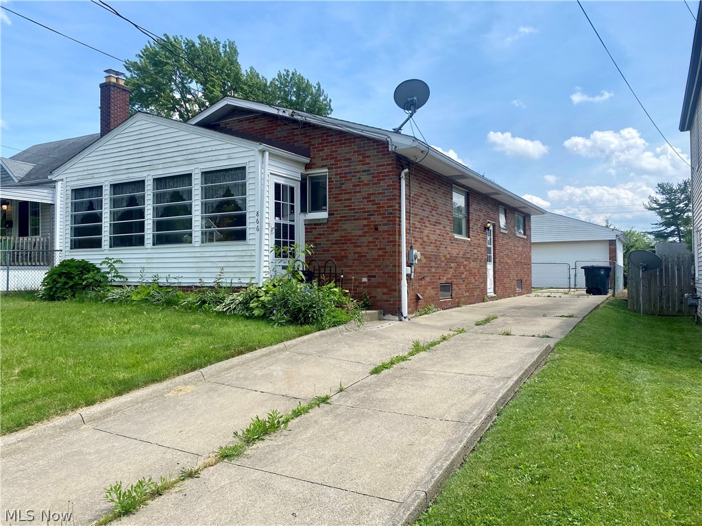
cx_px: 351
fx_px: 527
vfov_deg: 53.1
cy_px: 263
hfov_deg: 67.3
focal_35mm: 26
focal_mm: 4.25
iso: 32
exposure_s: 1/2755
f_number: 1.8
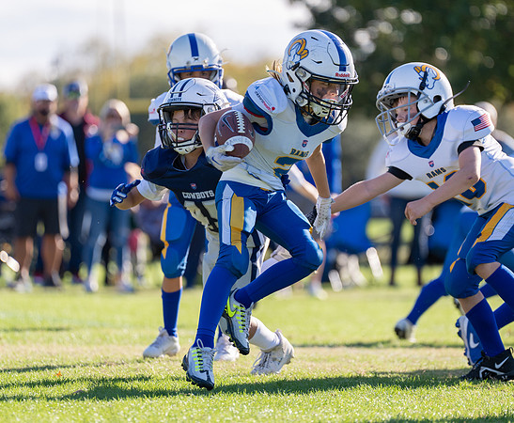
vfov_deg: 5.6
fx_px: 4290
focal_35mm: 279
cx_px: 266
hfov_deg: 6.9
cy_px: 217
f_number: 2.8
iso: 100
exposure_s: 1/1250
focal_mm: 200
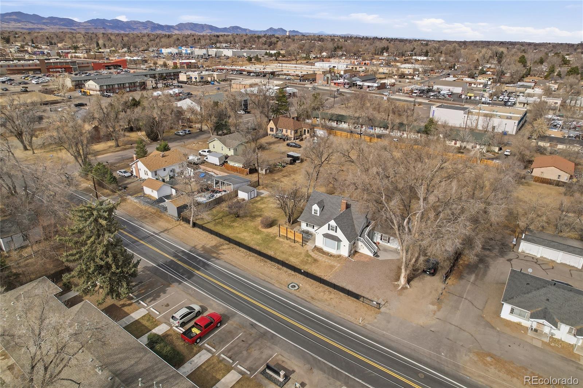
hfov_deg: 78.6
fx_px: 356
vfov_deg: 57.2
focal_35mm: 22
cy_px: 194
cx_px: 292
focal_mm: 8.4
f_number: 2.8
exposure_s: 1/160
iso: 100
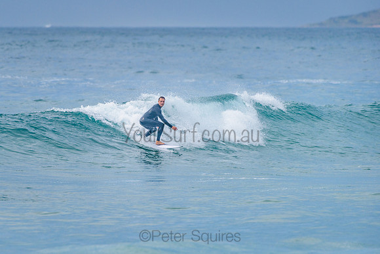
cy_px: 134
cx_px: 147
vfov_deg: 2.2
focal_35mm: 613
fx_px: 6468
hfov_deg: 3.4
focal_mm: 500
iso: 280
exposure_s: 1/2000
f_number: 5.6
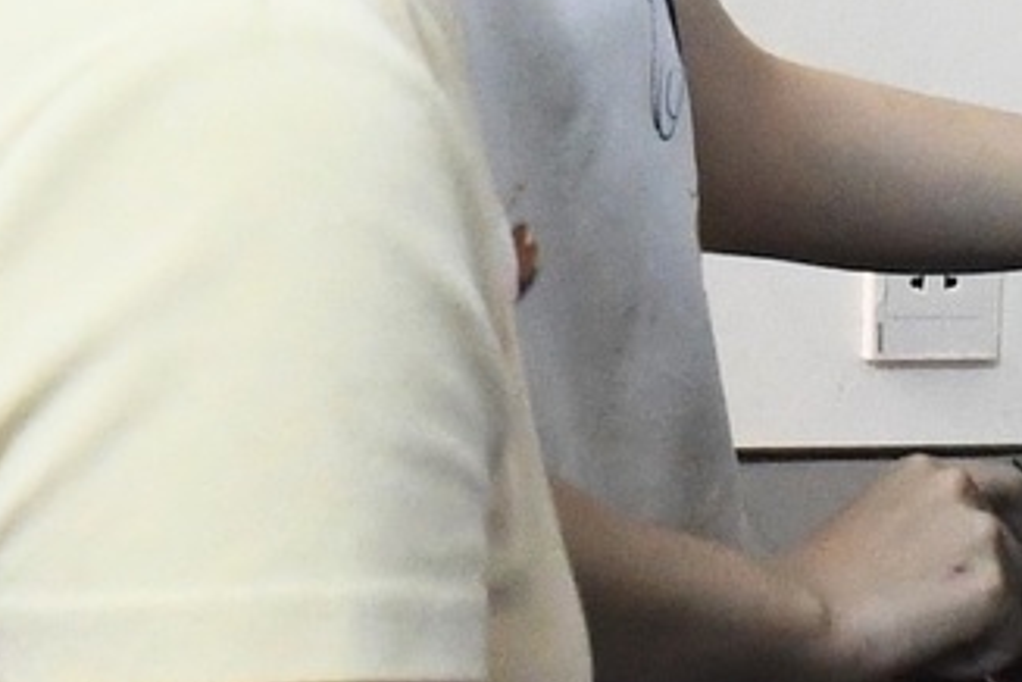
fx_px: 7551
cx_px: 878
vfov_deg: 5.1
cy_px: -202
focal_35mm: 266
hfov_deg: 7.7
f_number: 5.6
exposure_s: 1/80
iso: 2000
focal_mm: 23
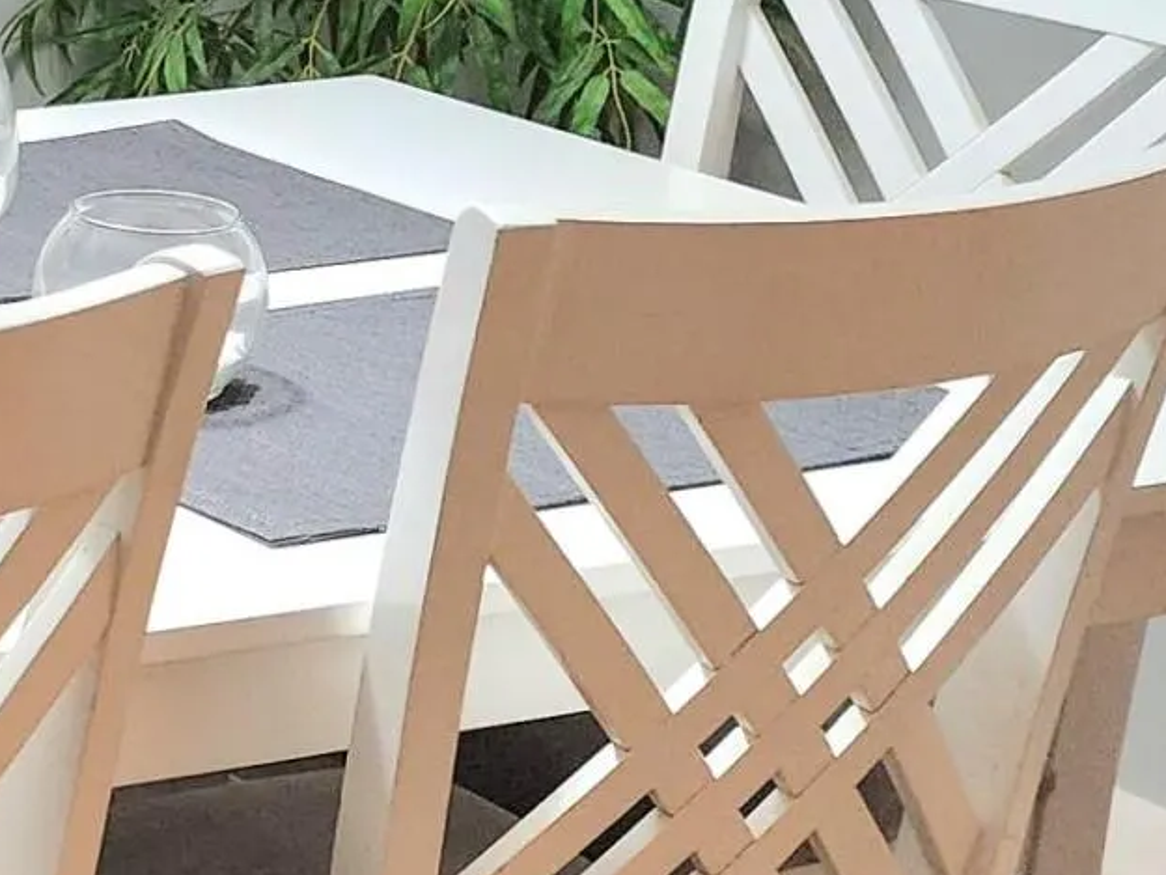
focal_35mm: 106
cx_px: -953
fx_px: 3571
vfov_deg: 13.9
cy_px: 222
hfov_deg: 15.7
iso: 500
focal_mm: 6.4
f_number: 1.8
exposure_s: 1/120
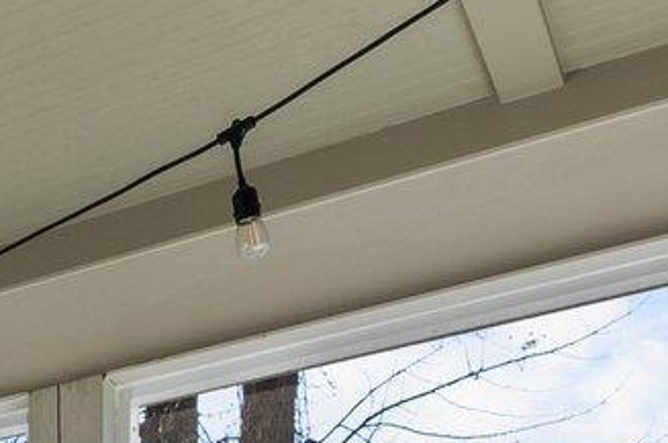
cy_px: 1109
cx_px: -592
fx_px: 1742
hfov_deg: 17.1
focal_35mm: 94
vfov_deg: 11.6
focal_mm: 15
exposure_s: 1/100
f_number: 7.1
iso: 400
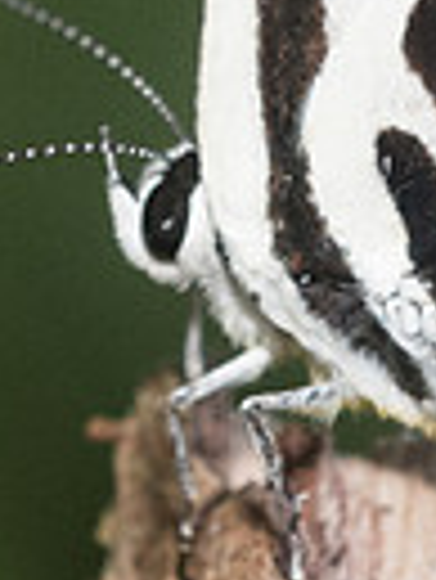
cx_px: 396
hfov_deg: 1.0
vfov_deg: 1.4
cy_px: -221
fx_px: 24059
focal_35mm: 1435
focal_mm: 150
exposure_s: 1/250
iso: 1000
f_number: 14
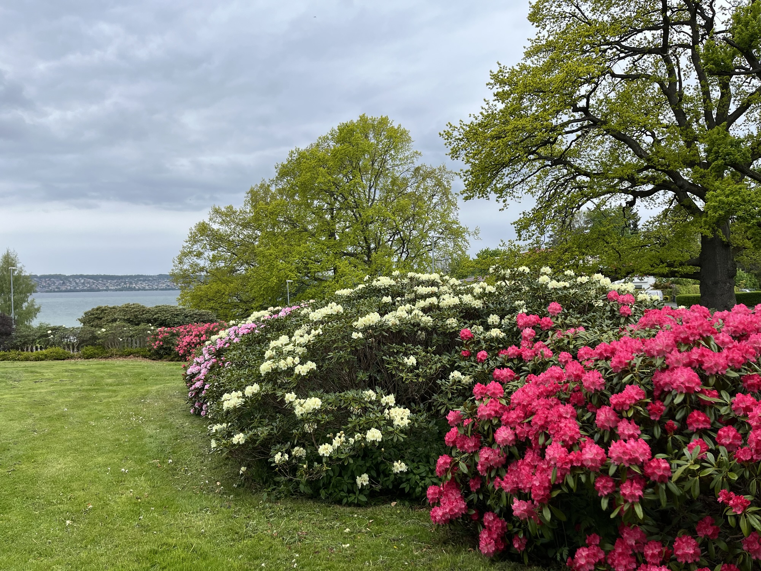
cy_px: 286
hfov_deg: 67.3
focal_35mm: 26
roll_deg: +1.0
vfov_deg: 53.1
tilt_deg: -2.0
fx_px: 572
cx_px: 380
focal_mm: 5.1
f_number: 1.6
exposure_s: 1/864
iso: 50
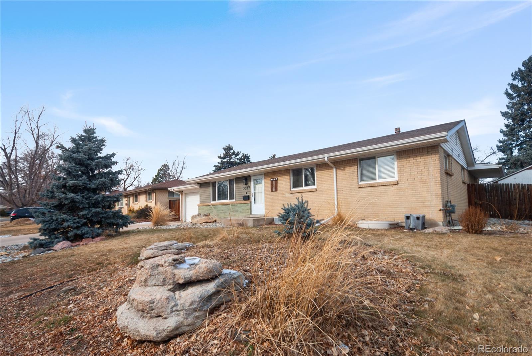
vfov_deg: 77.4
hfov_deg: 100.3
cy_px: 178
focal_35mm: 15
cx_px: 266
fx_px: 222
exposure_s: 1/1000
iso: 200
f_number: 3.5
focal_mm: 10
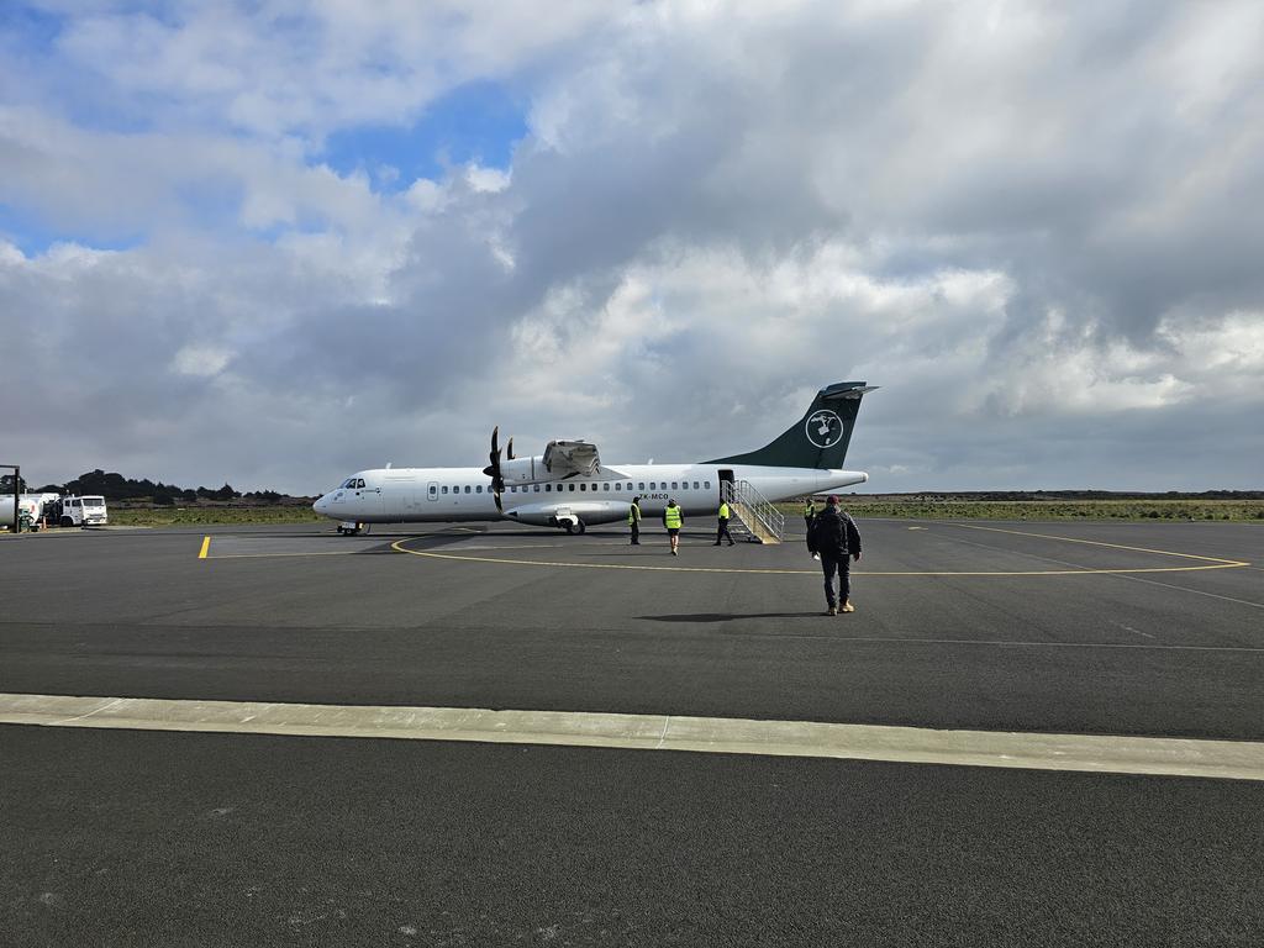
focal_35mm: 23
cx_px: 632
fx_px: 840
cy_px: 474
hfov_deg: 73.9
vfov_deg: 58.9
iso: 10
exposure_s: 1/929
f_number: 1.7
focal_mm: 6.3
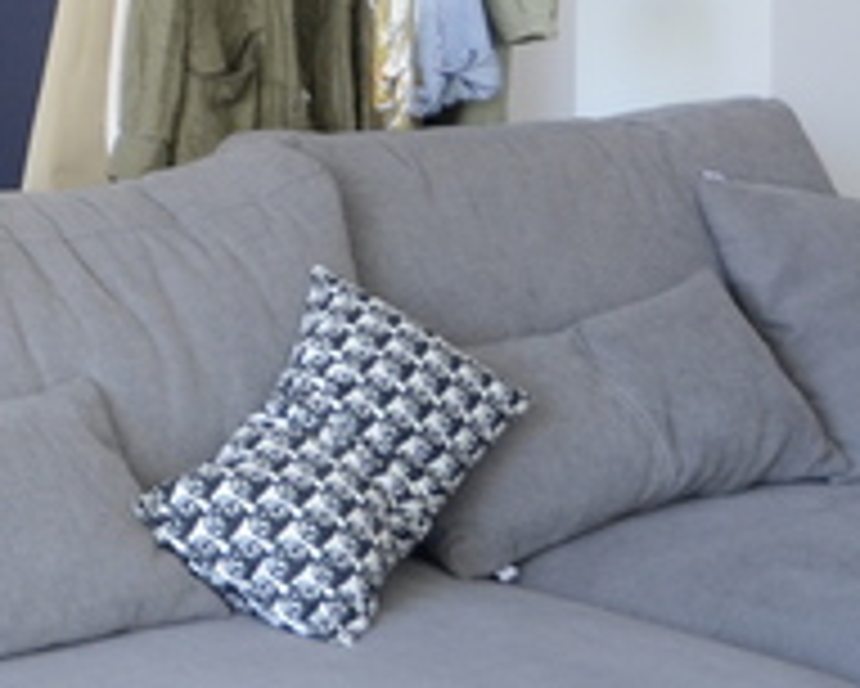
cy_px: -207
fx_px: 2699
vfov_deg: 14.0
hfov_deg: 15.2
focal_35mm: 106
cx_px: -765
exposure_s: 1/60
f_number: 4
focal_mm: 18
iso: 800
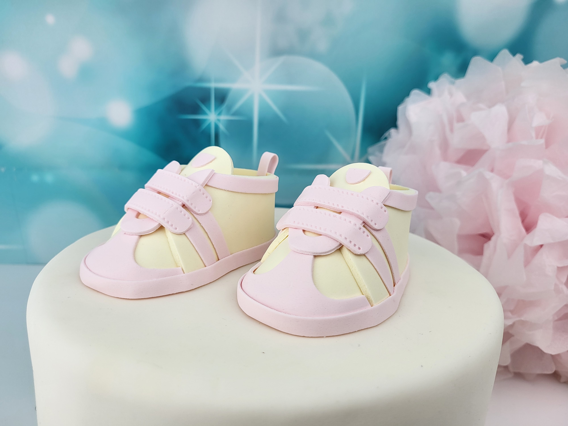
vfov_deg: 53.1
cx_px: 284
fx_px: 427
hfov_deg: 67.3
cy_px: 213
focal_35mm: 26
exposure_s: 1/201
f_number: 1.8
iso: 40
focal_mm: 5.4
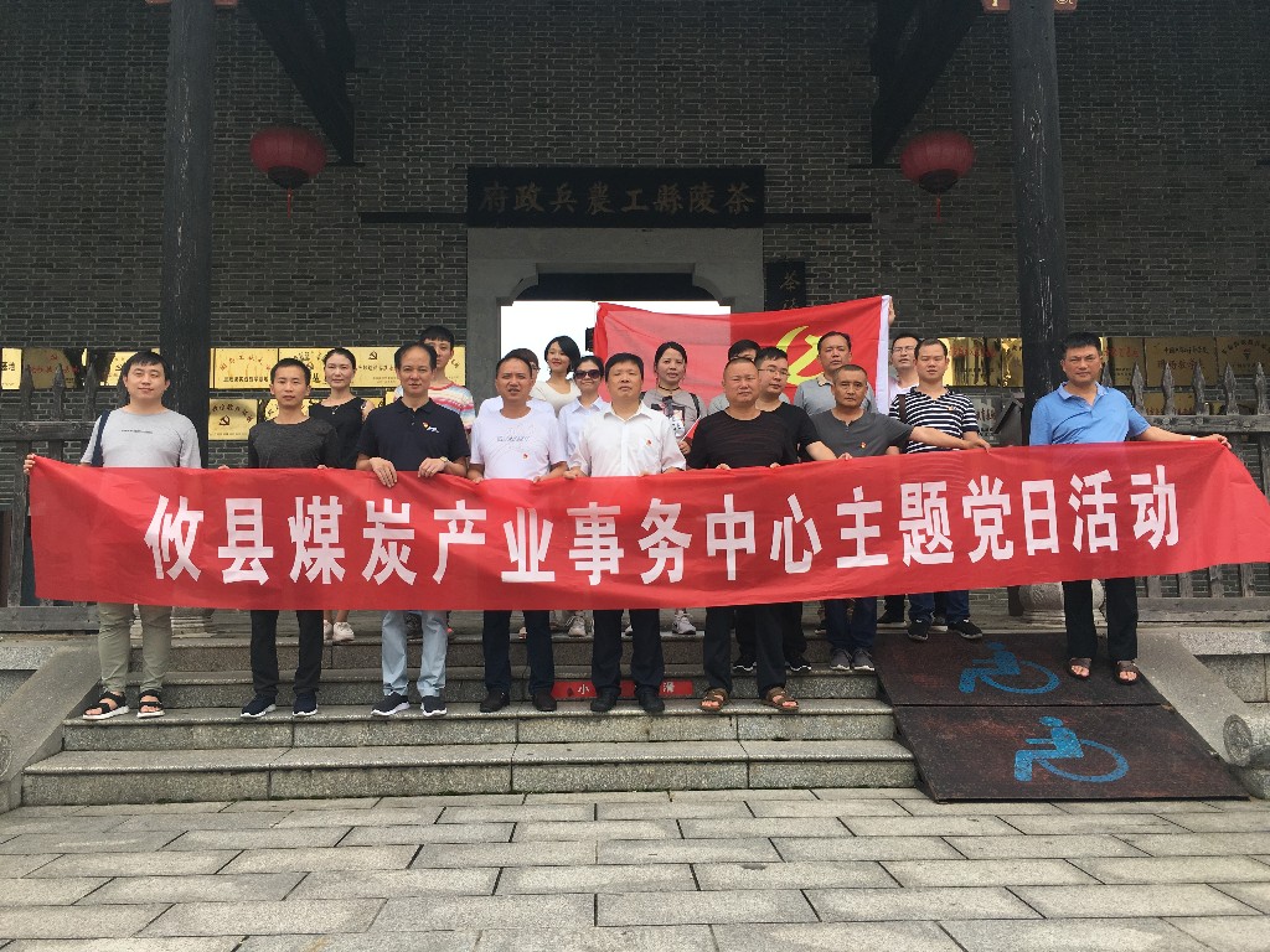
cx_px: 635
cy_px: 476
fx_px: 1064
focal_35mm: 29
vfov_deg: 48.2
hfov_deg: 61.7
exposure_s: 1/986
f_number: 2.2
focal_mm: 4.15
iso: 25
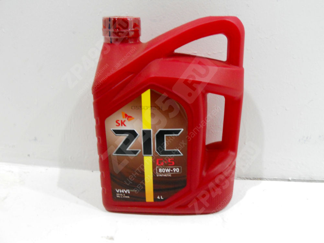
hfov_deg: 56.8
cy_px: 122
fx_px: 300
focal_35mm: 32
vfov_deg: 44.2
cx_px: 162
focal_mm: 5.8
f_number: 3.5
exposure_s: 1/30
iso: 320
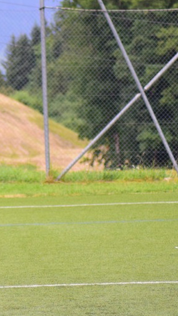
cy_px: 176
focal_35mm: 311
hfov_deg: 3.9
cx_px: -136
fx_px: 2611
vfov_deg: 6.9
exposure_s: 1/500
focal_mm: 98
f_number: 4
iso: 1100
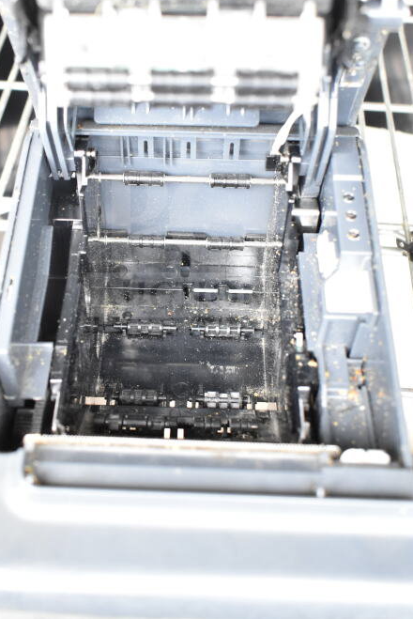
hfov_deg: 30.7
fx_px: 751
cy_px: 242
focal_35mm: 44
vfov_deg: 44.5
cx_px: 191
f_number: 4
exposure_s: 1/60
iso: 1600
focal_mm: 21
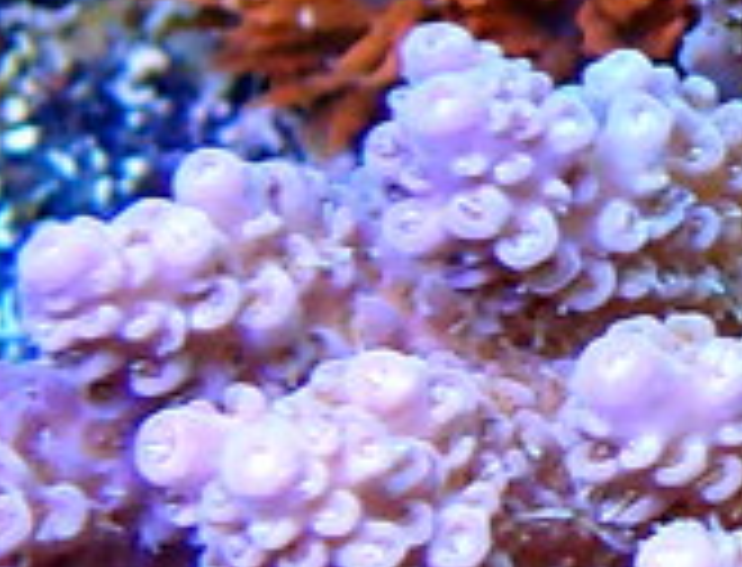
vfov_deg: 13.6
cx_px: 1016
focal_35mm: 109
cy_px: 558
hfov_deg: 16.7
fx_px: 2352
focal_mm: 5.5
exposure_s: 1/125
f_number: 2.3
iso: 200
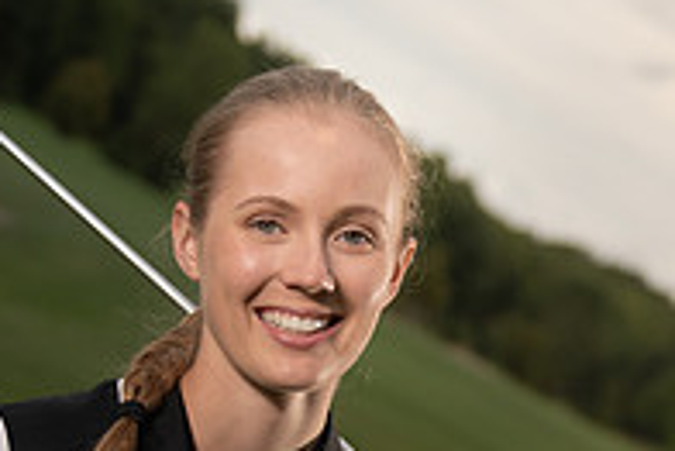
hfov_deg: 11.2
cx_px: 461
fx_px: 3452
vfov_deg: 7.4
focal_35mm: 184
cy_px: 659
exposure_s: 1/320
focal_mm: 40
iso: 100
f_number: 2.8
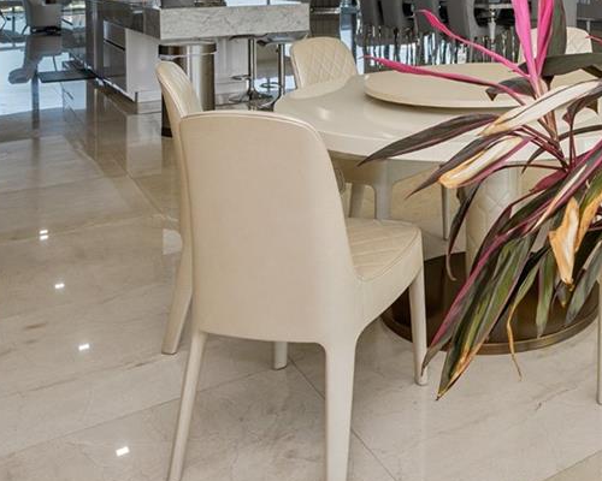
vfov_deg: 32.4
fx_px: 748
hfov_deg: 40.9
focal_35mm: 42
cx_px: 527
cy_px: -17
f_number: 8
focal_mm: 14
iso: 160
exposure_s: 1/60
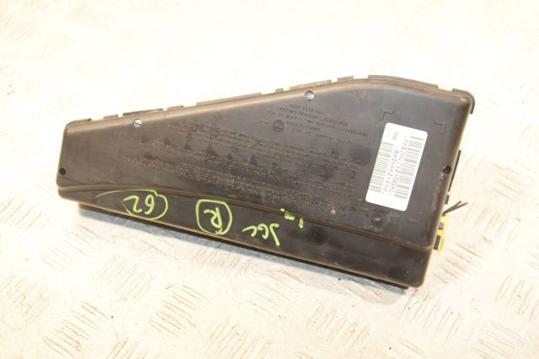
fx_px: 898
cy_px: 180
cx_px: 270
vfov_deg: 22.6
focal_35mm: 60
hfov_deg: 33.4
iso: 1600
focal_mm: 40
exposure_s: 1/160
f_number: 5.6
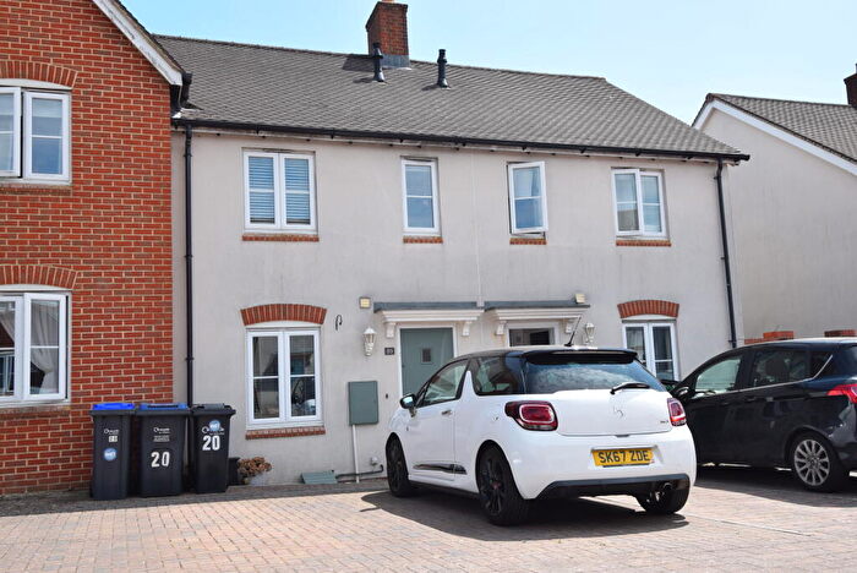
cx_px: 428
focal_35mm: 33
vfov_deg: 40.0
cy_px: 286
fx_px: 786
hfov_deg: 57.2
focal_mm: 22
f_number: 9
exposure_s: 1/320
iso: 200
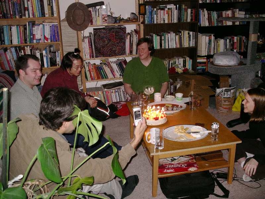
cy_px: 100
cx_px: 132
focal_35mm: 37
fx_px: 283
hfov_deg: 50.1
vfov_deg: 38.7
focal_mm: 7.8
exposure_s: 1/40
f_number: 2.8
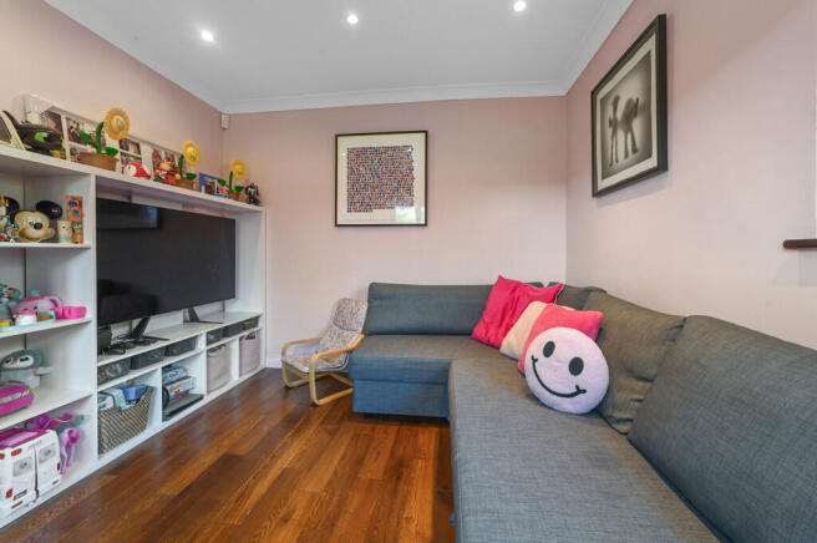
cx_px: 408
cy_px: 272
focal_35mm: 14
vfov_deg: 81.1
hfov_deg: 104.3
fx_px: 317
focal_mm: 14
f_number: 8
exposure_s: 1.3
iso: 400
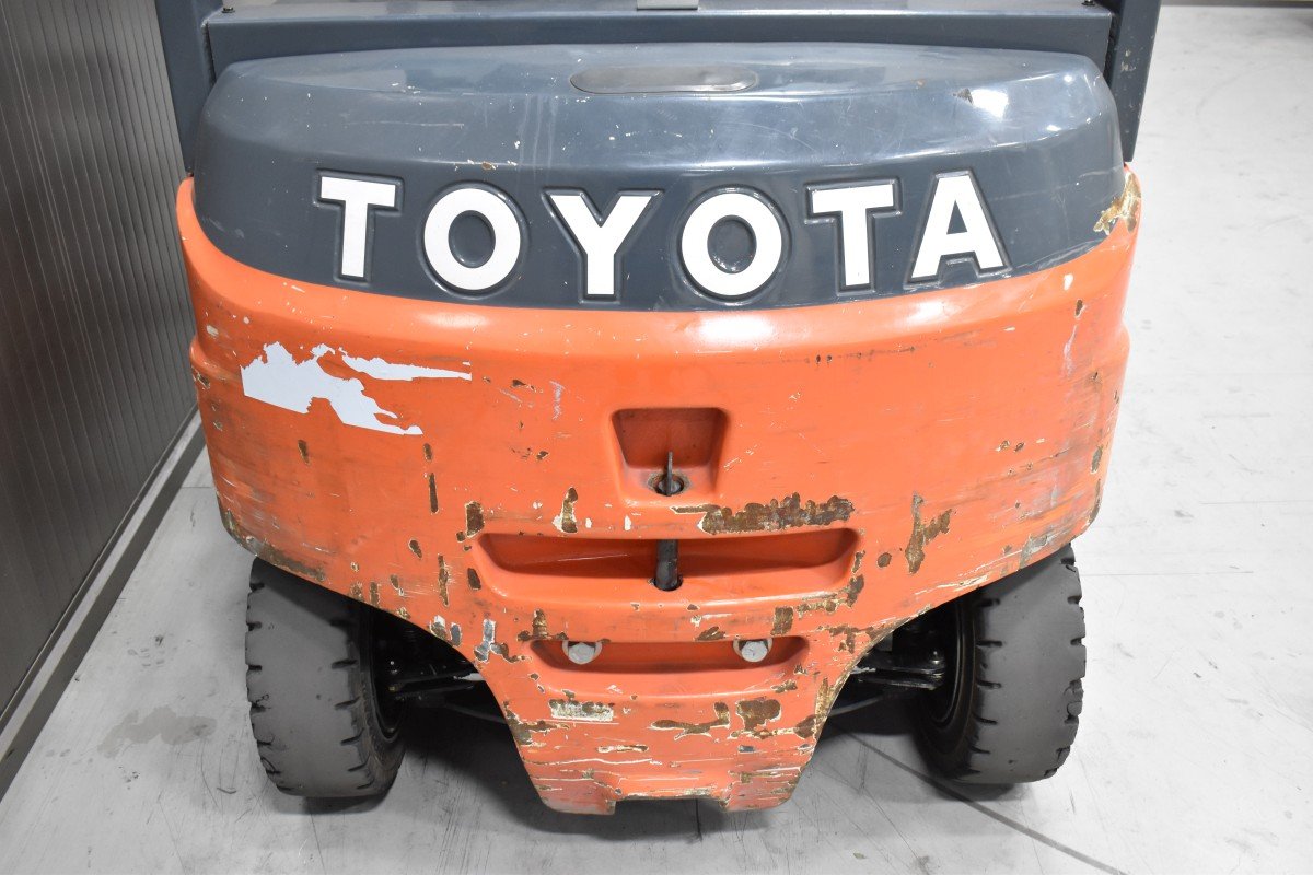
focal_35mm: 33
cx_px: 656
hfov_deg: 57.2
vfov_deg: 40.0
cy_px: 438
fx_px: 1203
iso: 1600
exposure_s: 1/30
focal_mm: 22
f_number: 4.5
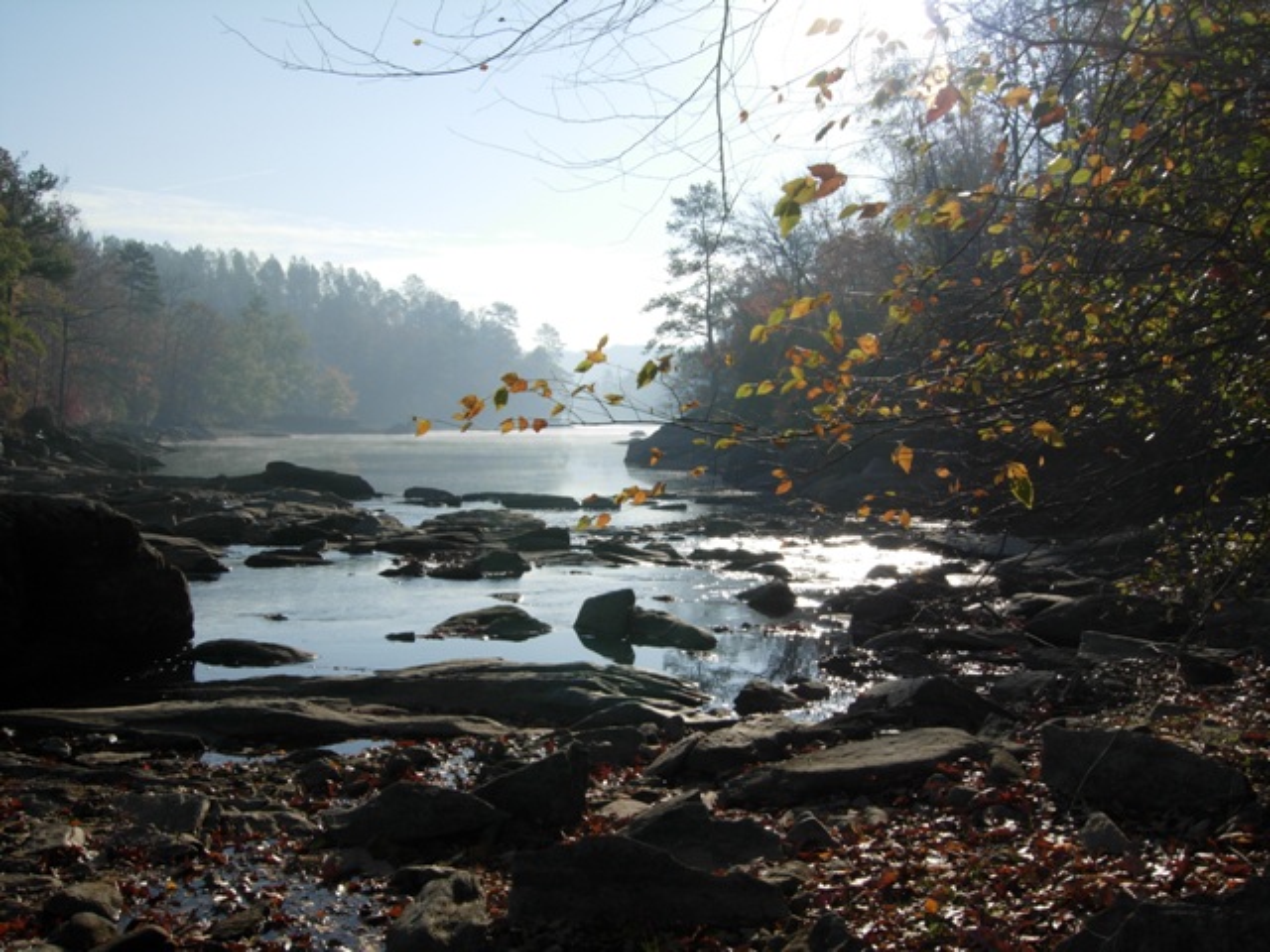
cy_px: 476
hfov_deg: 51.4
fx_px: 1321
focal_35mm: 36
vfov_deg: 39.7
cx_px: 635
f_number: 6.1
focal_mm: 7.5
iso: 50
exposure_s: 1/512
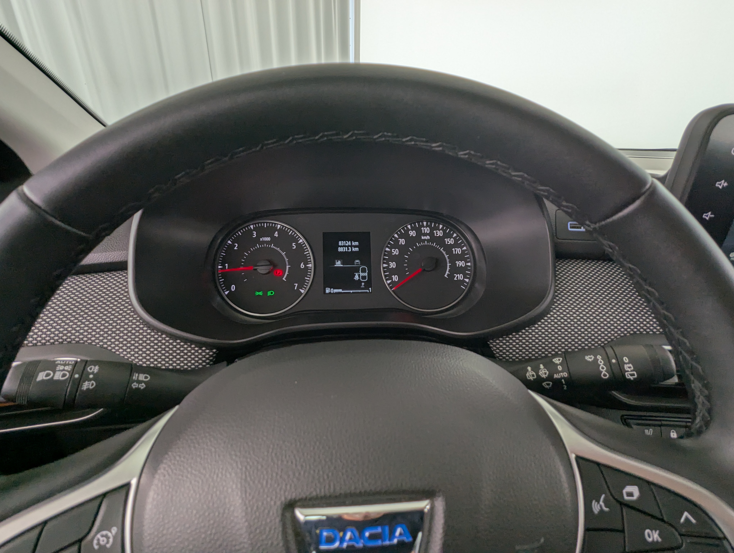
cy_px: 276
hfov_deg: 94.4
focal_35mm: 16
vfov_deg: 78.2
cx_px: 367
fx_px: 340
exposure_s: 1/98.1
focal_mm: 2.35
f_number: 2.2
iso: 70
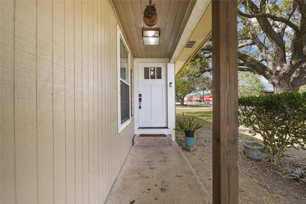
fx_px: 127
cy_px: 102
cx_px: 153
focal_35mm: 15
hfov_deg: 100.4
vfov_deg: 77.3
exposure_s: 1/30
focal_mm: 15
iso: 250
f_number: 6.3
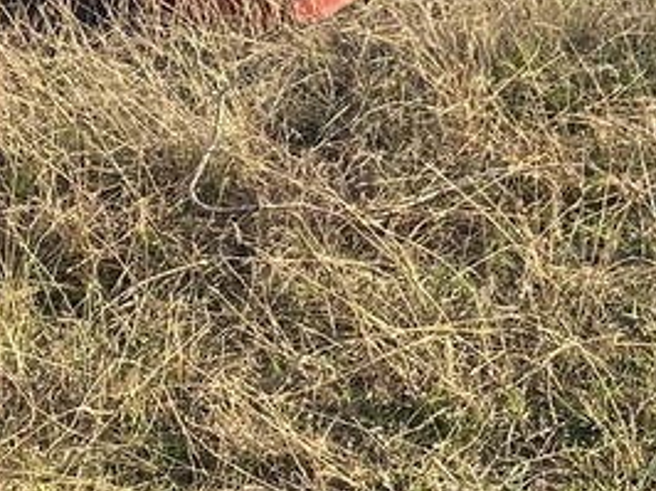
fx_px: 2670
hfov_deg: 13.3
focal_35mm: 141
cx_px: 952
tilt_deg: -17.6
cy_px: -454
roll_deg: -6.3
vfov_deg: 9.8
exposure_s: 1/724
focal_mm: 4.25
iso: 32
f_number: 1.8
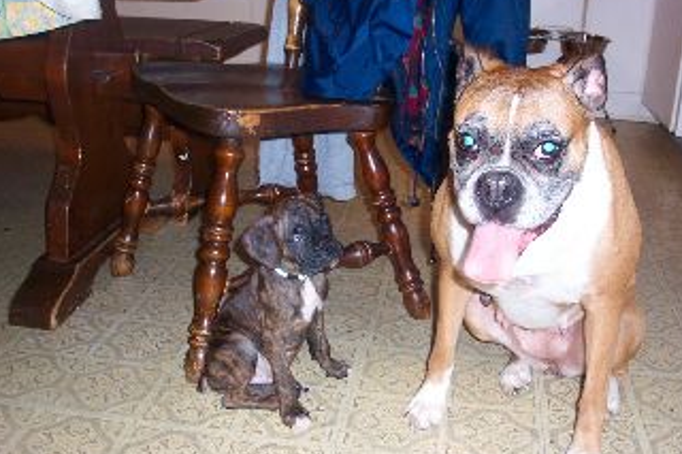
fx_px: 795
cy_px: 241
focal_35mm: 42
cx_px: 362
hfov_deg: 46.4
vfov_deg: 31.9
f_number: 2.8
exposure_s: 1/30
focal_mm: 7.5
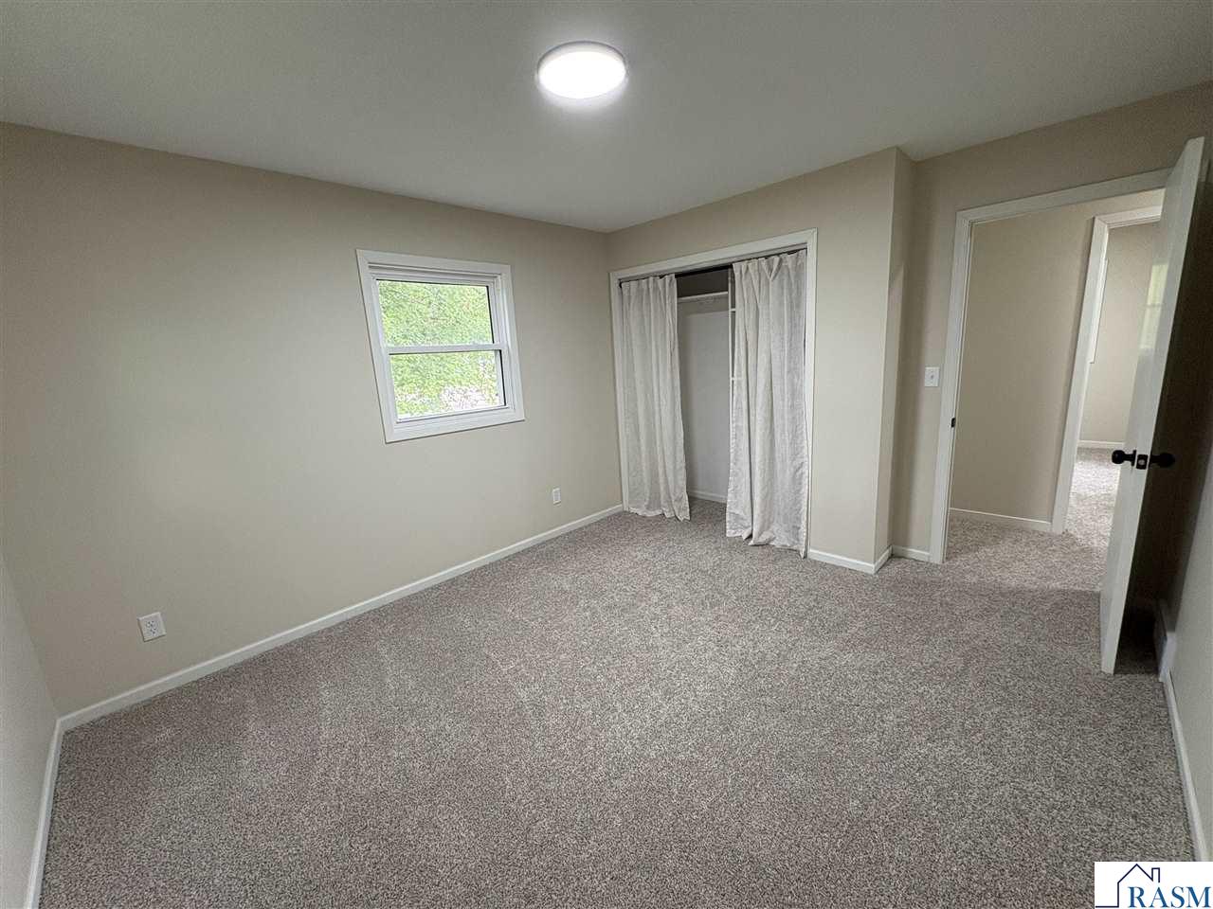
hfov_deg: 102.1
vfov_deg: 85.7
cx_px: 606
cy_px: 454
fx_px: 491
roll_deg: +3.7
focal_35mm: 14
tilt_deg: -12.1
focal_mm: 2.22
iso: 200
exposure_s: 1/60
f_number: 2.2
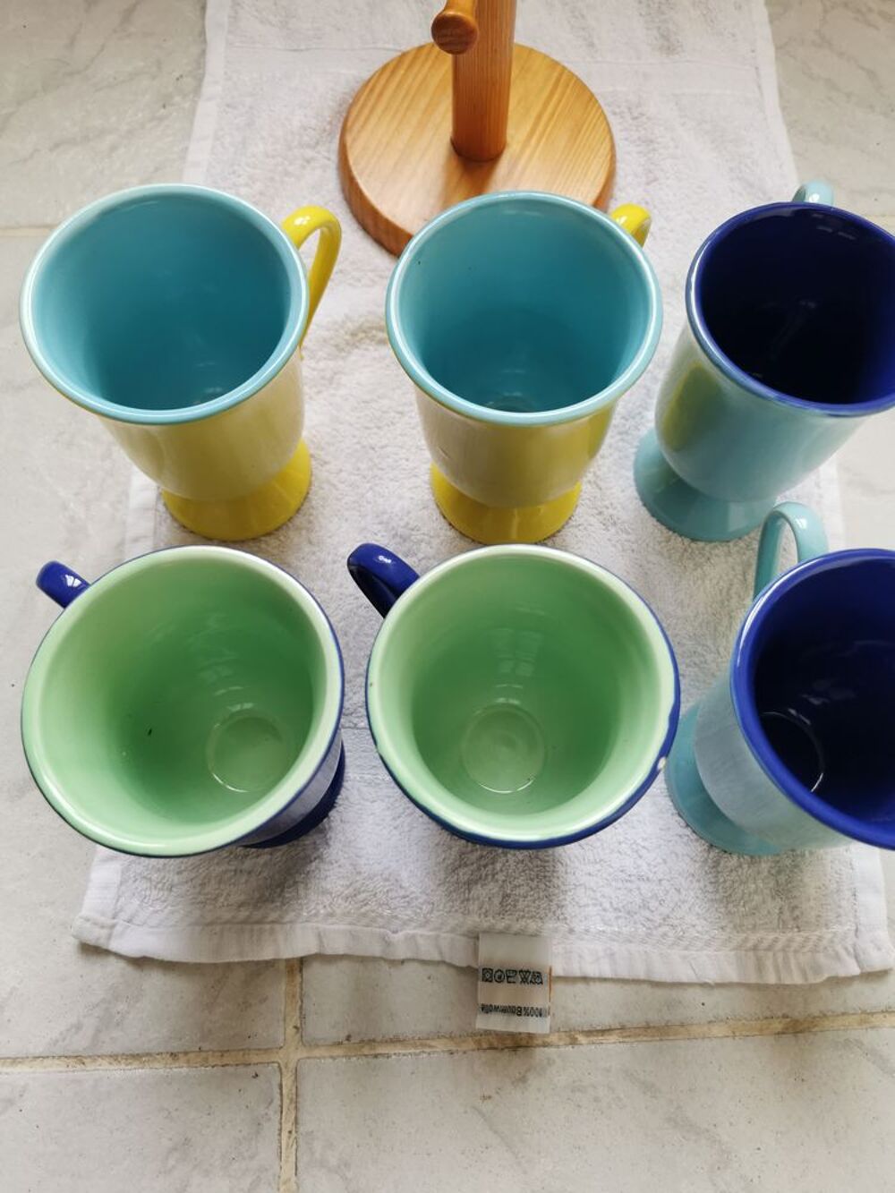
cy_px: 596
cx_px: 448
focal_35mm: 27
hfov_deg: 51.4
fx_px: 931
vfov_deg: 65.3
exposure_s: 1/100
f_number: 1.6
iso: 125
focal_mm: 5.56
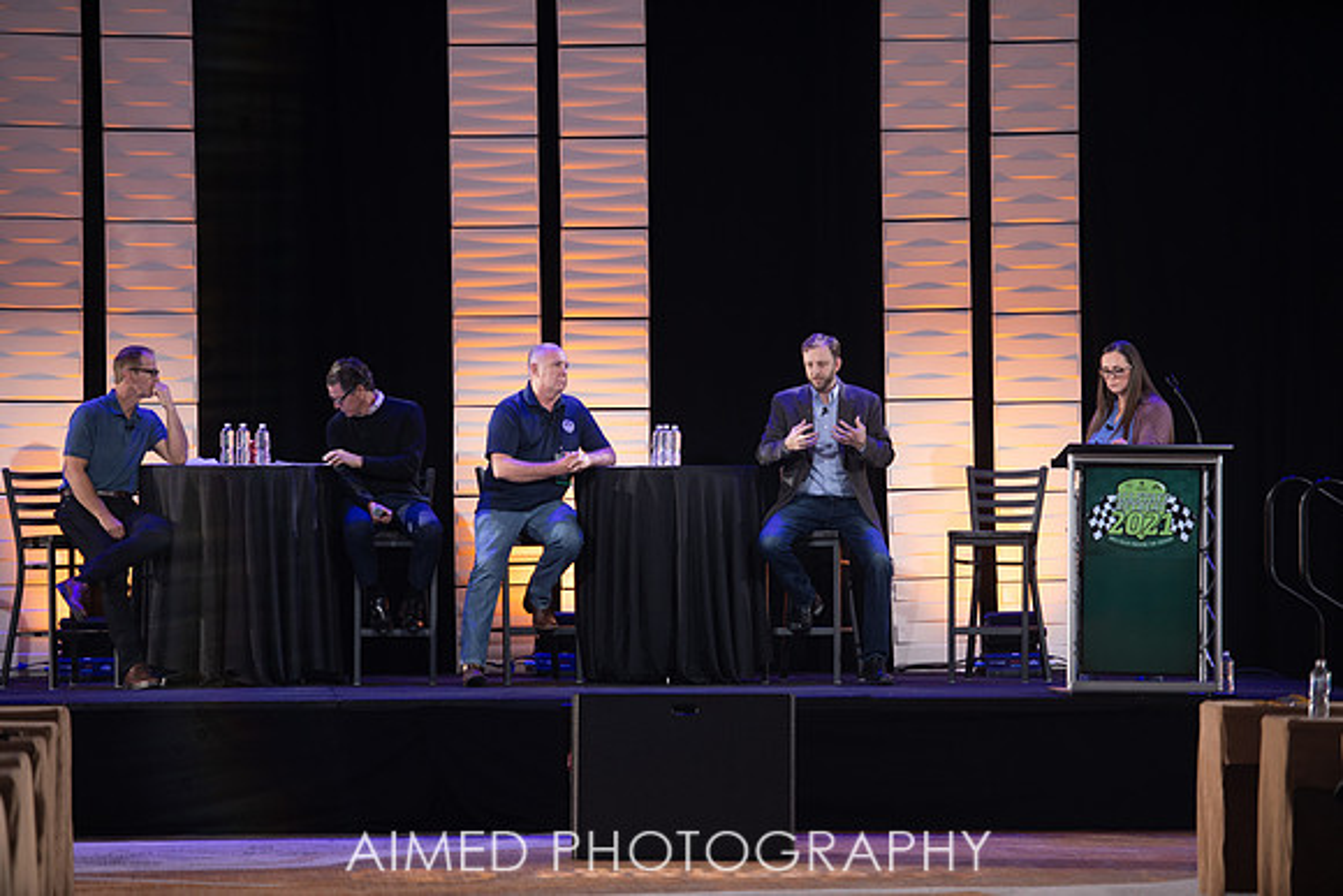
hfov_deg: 12.4
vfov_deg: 8.3
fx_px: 6204
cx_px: 672
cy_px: 448
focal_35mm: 166
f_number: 3.2
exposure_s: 1/250
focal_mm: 165
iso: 500
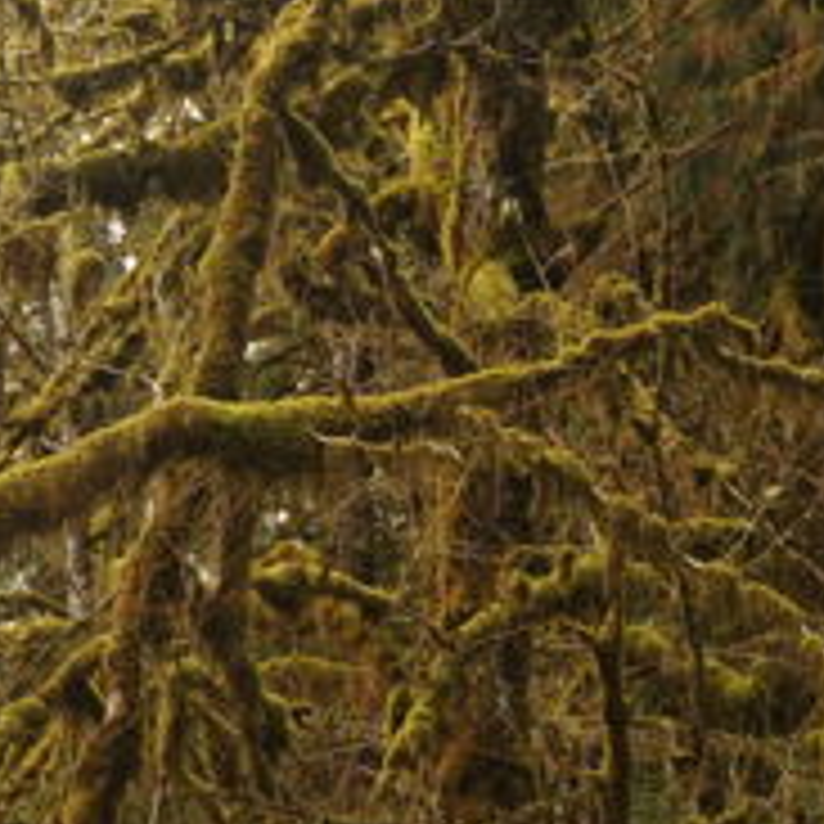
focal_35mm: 130
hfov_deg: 13.4
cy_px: 1175
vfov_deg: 12.8
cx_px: 405
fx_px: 3501
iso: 320
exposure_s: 1/100
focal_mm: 35
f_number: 5
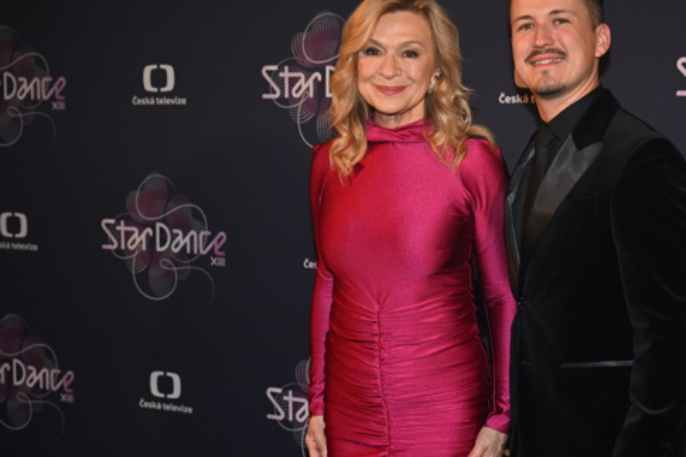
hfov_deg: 27.2
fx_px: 1410
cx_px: 448
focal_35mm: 74
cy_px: 277
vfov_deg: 18.4
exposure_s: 1/125
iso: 1000
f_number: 5
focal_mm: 52
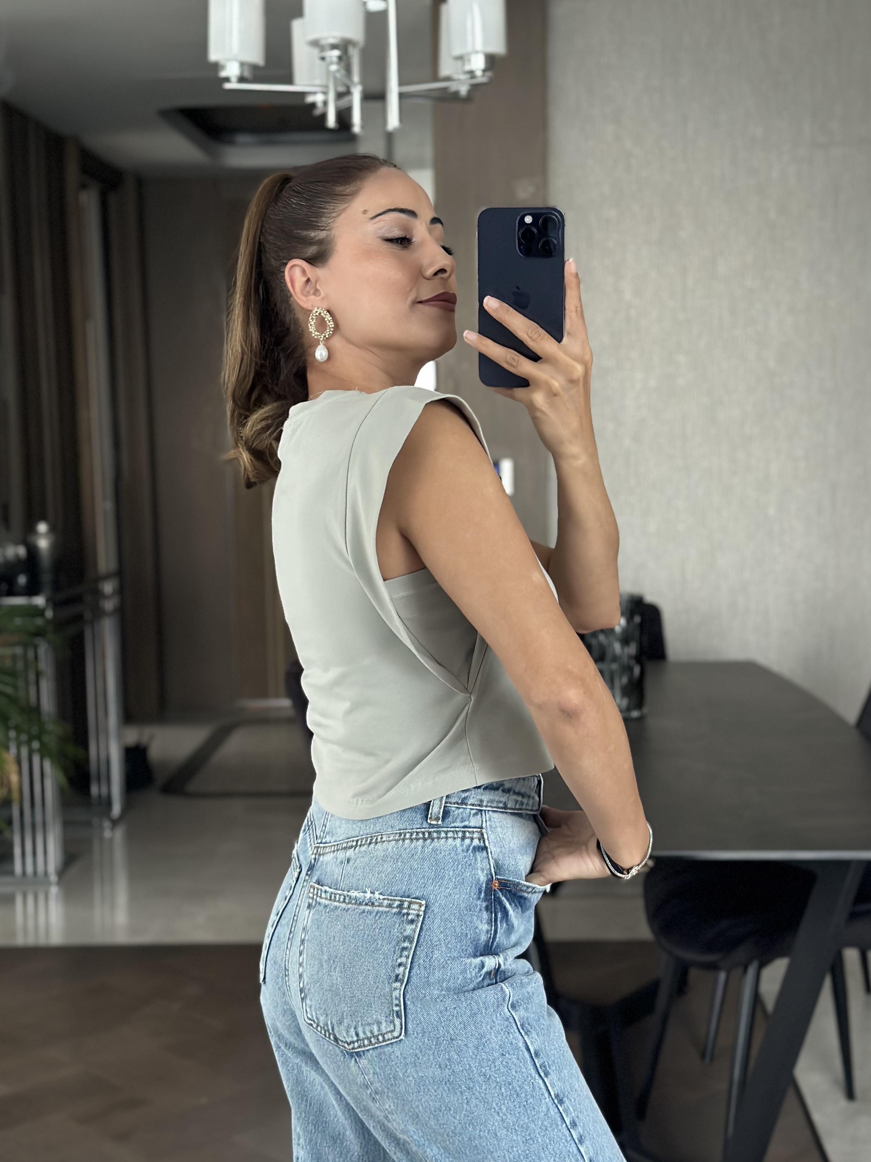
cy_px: 630
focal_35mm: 54
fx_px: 1812
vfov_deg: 35.5
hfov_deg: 27.0
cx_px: 425
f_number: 1.78
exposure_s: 1/40
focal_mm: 6.86
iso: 400
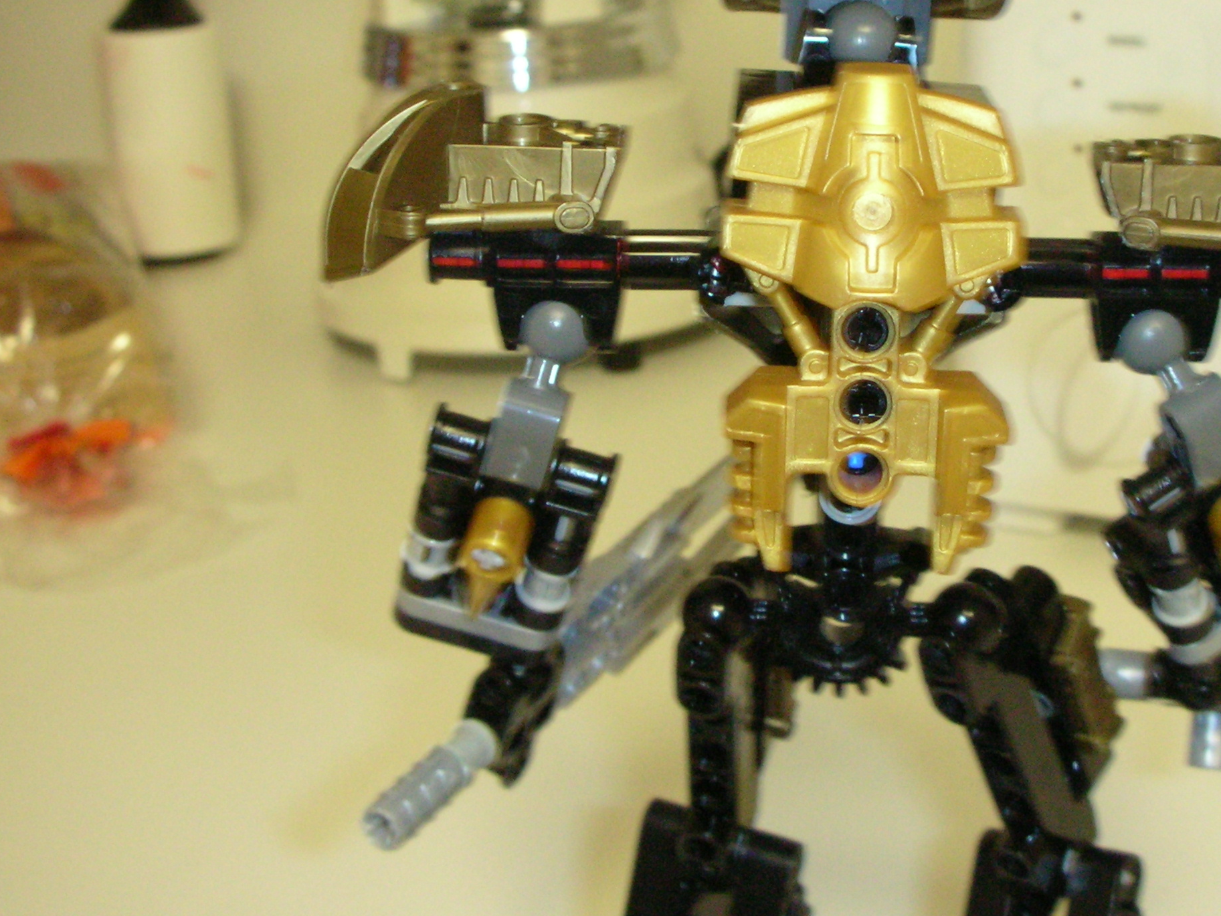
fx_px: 1905
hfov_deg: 35.5
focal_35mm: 54
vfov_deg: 26.9
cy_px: 305
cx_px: 705
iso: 200
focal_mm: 5.8
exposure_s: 1/10.5
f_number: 3
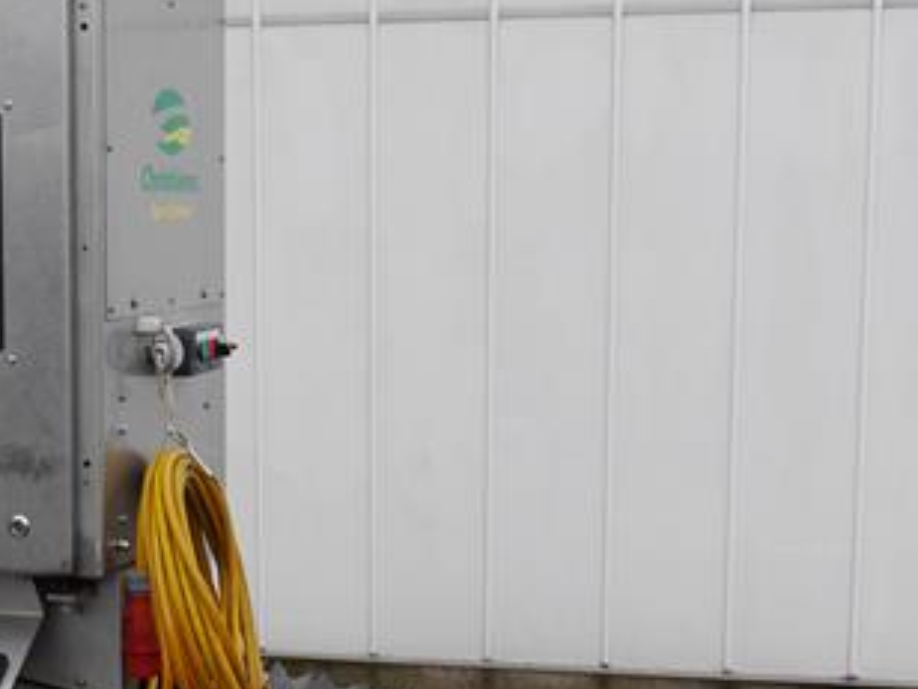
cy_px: 513
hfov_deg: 23.1
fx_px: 2201
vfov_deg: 17.7
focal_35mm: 83
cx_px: 153
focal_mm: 20
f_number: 5.6
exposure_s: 1/160
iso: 160
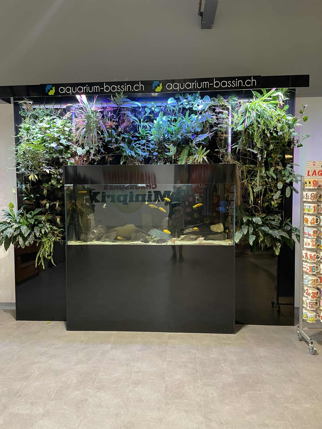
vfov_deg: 67.3
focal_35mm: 26
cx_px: 161
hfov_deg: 53.1
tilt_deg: -3.5
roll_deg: +0.2
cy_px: 214
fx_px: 322
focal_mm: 4.2
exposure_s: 1/50
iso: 320
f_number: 1.6
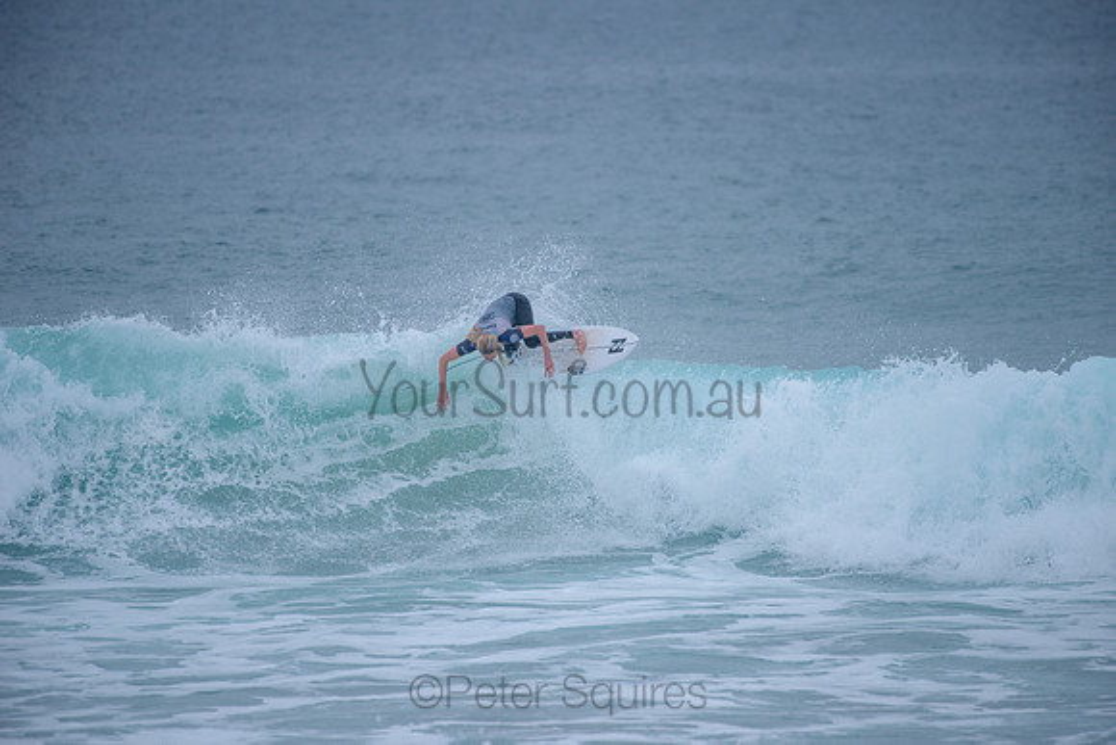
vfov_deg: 2.8
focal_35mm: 500
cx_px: 558
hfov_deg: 4.1
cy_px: 372
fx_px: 15503
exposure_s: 1/2000
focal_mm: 500
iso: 360
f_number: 5.6
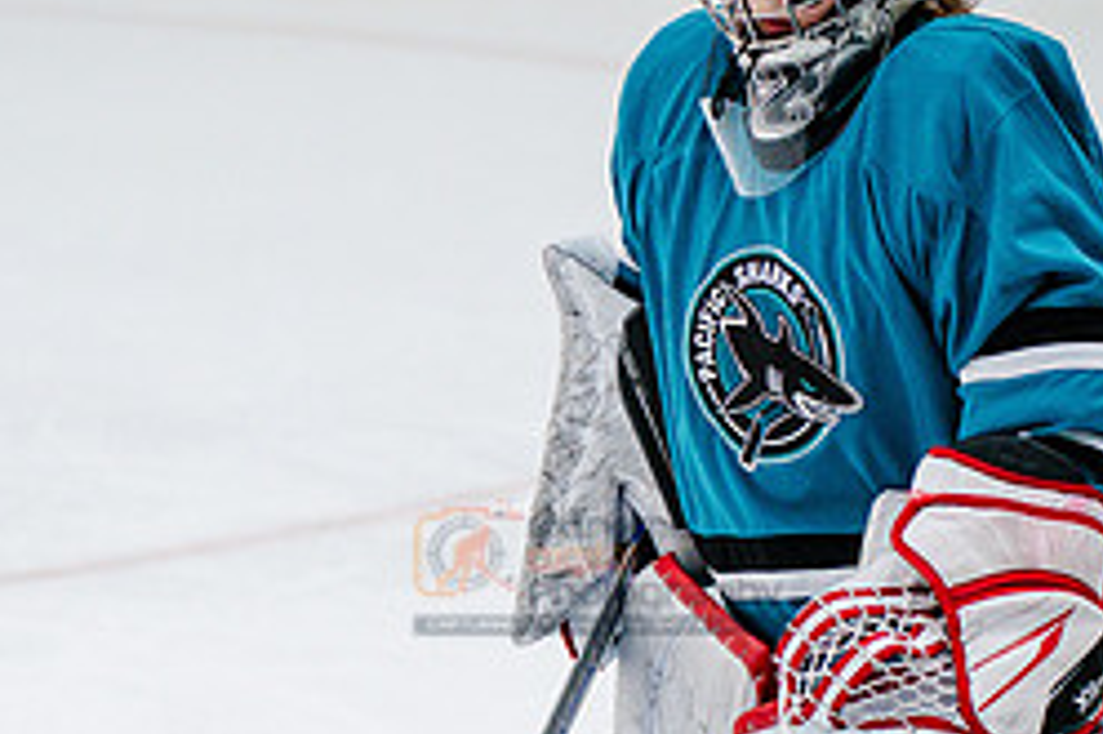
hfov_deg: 5.1
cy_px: 421
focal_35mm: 401
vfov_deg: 3.4
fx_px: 12278
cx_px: 359
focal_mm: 140
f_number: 3.5
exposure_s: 1/2500
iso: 1250
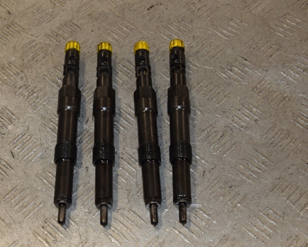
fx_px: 662
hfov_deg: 26.1
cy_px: 114
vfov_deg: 21.1
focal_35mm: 73
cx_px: 107
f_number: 6.3
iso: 800
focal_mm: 35
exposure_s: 1/200
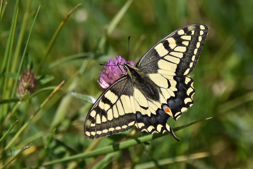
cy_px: 84
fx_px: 6323
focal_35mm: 900
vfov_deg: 1.5
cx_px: 126
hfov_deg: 2.3
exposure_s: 1/1250
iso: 400
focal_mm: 600
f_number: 6.3
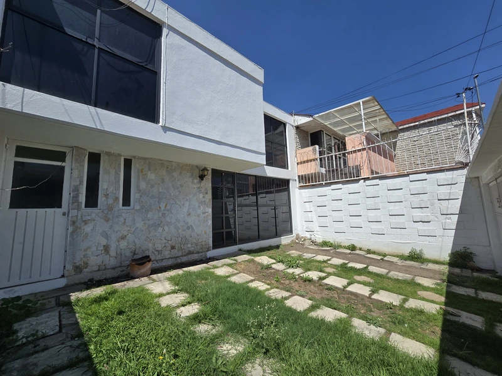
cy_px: 188
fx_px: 189
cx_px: 251
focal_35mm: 13
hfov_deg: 106.2
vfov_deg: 89.9
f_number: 2.2
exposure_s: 1/2882
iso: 50
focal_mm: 2.2
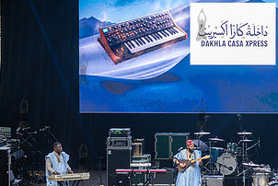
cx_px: 201
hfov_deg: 12.2
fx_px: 1299
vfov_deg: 8.2
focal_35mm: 168
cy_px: 113
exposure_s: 1/400
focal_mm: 87
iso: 1000
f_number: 3.5
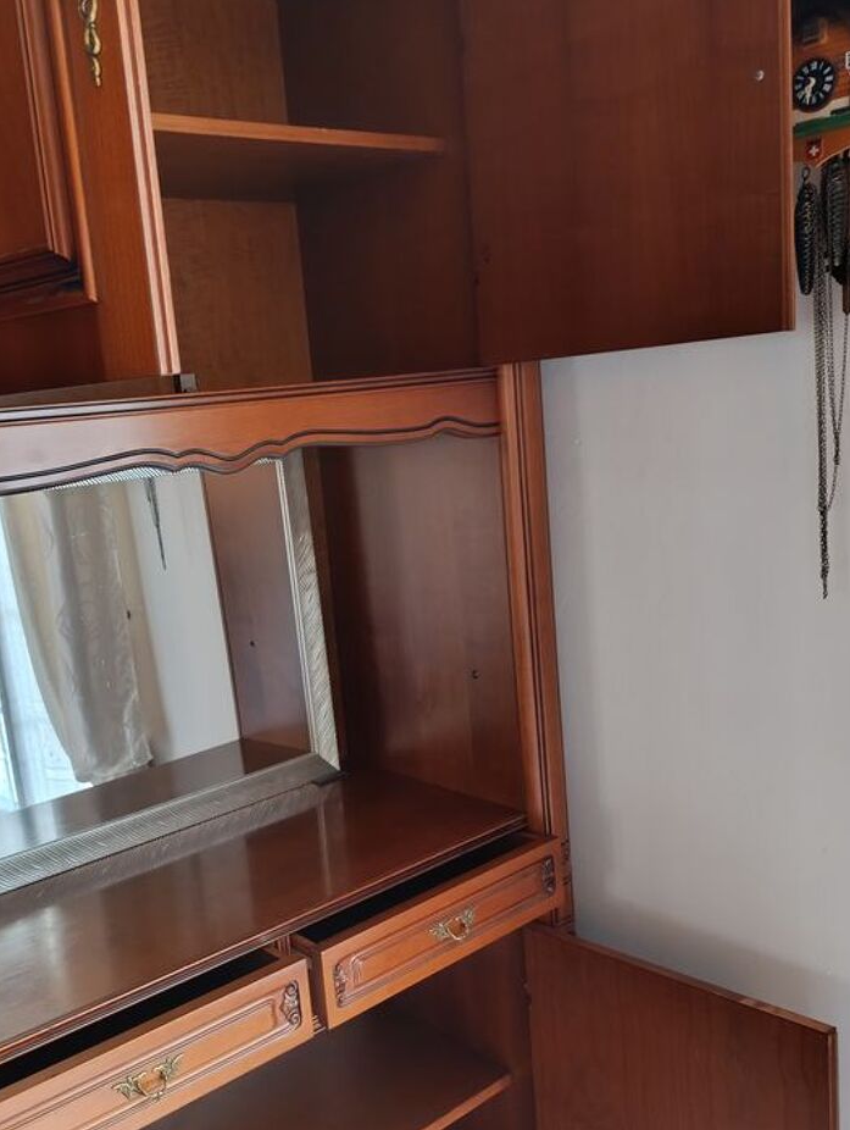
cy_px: 594
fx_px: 1078
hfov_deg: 42.7
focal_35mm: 33
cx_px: 312
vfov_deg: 55.3
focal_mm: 6.14
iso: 1250
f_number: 1.6
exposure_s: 1/20
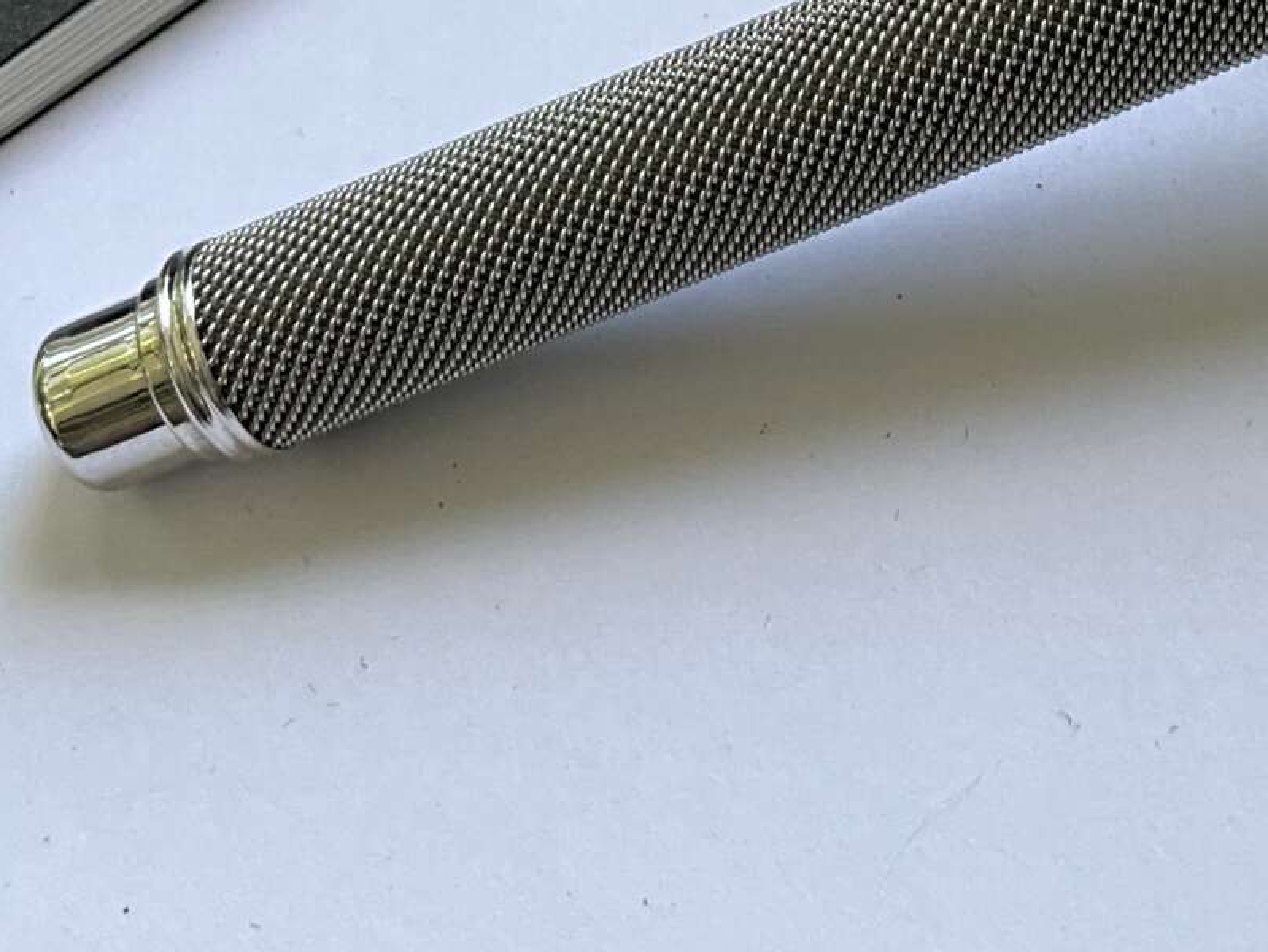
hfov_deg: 20.6
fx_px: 3408
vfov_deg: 15.1
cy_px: -331
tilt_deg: -53.8
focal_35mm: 93
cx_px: 1192
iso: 40
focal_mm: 3
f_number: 1.8
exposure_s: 1/122
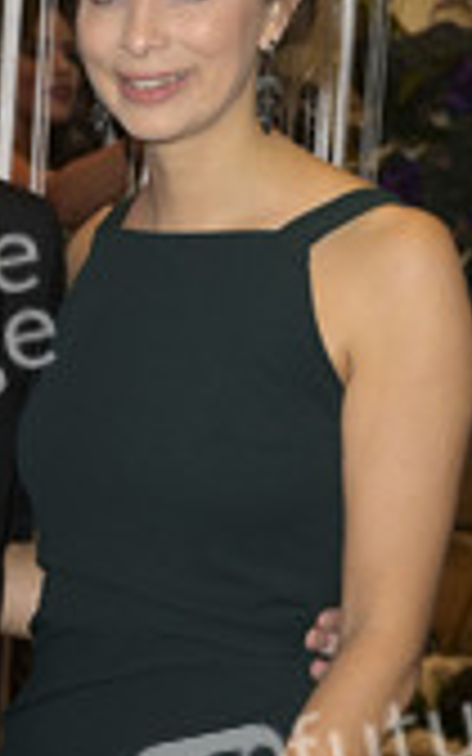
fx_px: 2737
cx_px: -45
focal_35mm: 133
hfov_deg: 9.8
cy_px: 567
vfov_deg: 15.6
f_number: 5.6
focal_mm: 55
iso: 2500
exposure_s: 1/80
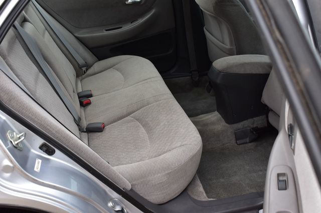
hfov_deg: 45.0
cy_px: 106
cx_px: 160
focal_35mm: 44
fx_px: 388
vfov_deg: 30.8
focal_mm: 29
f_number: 9
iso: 400
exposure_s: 1/125
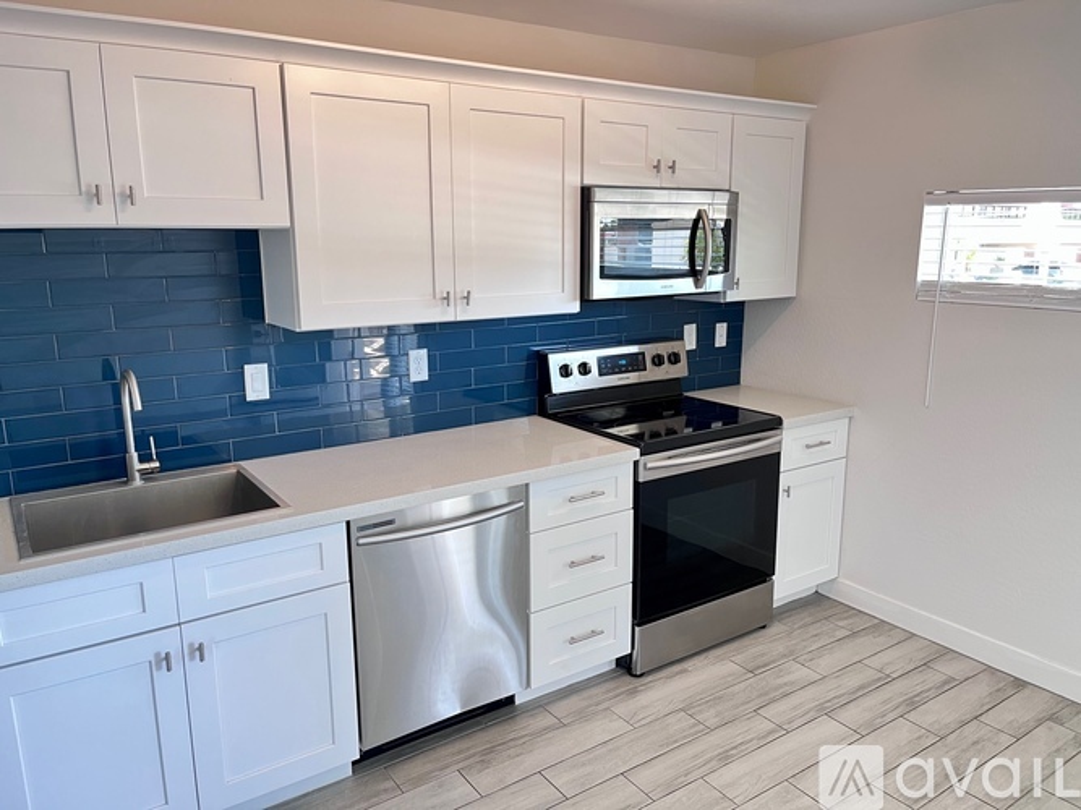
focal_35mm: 26
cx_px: 540
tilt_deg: -11.9
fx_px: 812
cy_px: 405
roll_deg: +0.2
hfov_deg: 67.3
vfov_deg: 53.0
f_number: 1.6
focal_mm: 5.1
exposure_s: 1/60
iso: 125
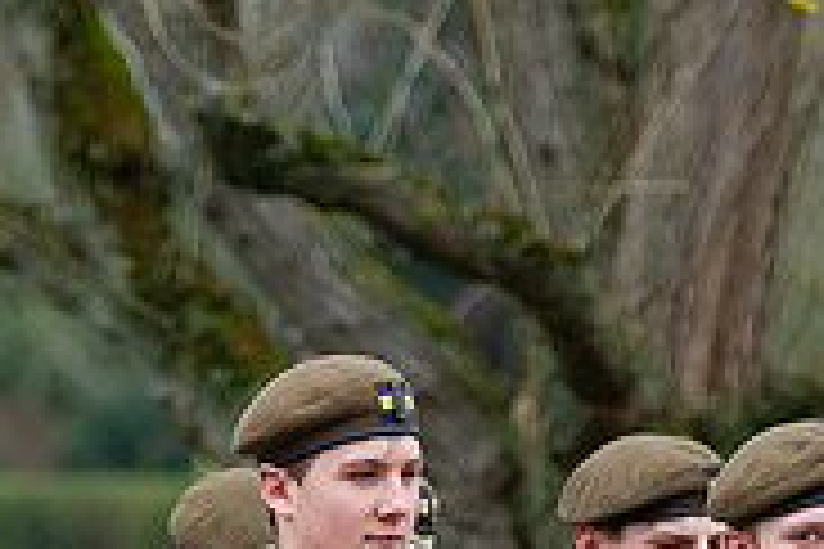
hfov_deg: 2.8
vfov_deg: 1.9
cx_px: 704
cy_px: 699
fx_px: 16570
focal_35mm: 724
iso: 220
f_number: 5
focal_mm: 200
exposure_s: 1/250
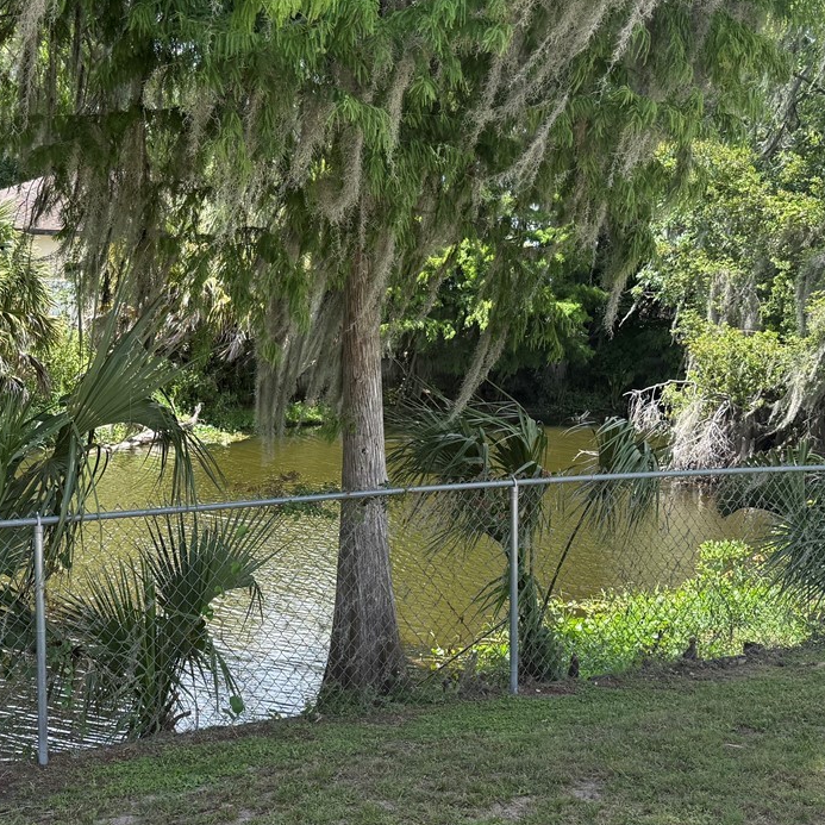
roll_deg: -1.3
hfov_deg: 34.2
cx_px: 251
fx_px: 1321
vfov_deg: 34.5
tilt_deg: -8.2
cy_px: 500
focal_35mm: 49
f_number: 1.78
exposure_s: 1/1271
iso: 100
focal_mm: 6.76
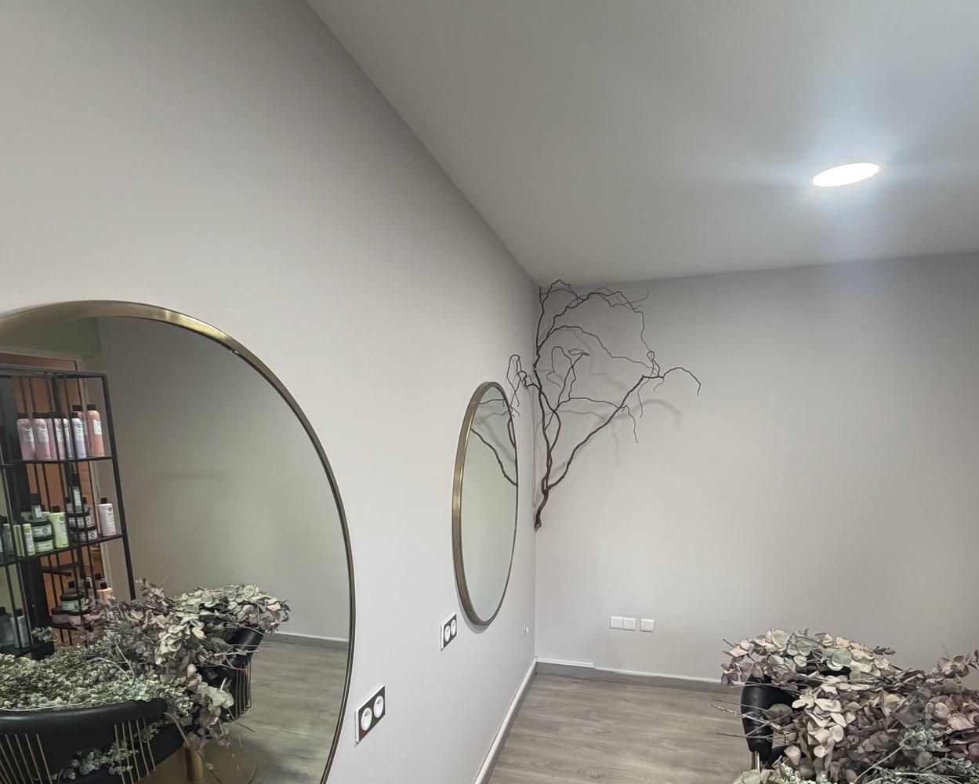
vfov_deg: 63.1
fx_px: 609
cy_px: 551
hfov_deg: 77.5
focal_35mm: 21
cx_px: 458
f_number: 2.2
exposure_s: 1/50
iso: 160
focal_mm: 2.22
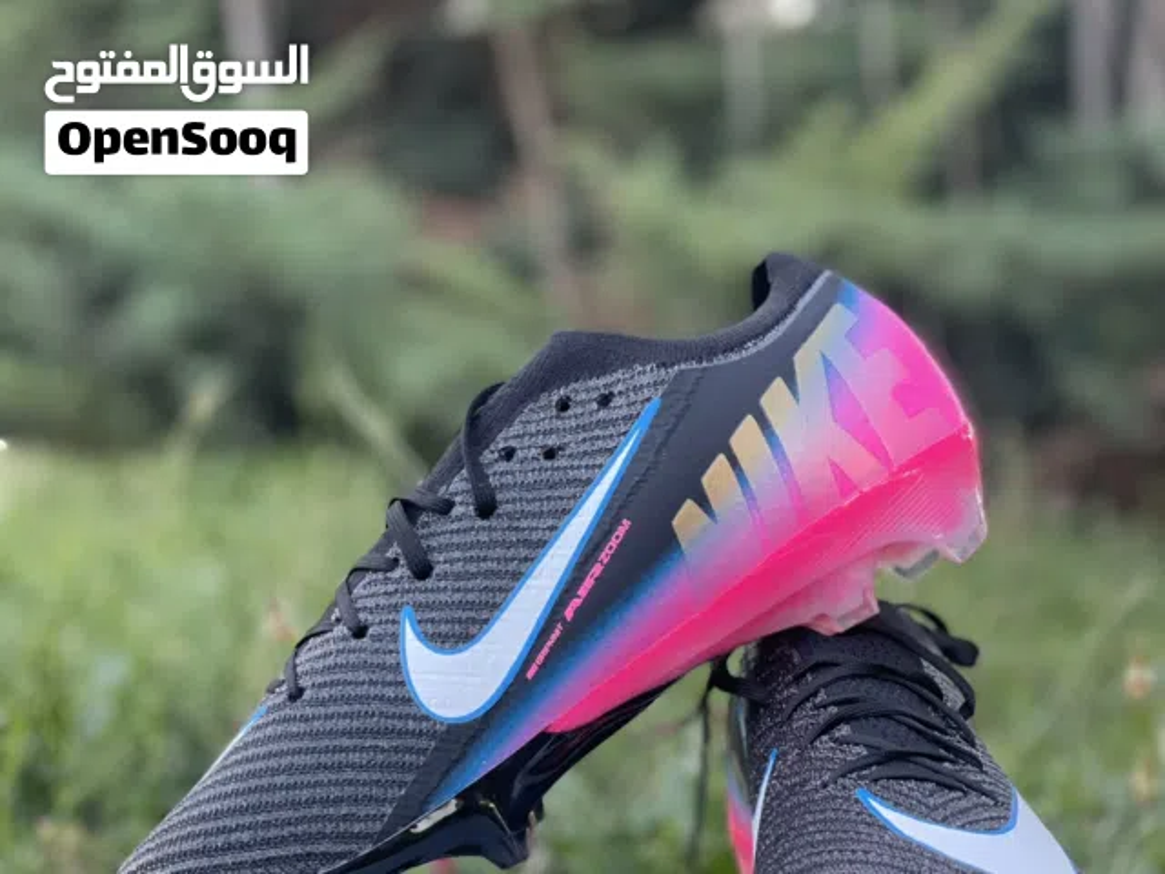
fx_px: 1750
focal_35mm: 52
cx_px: 582
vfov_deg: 28.0
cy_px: 437
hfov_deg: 36.8
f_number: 2
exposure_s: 1/122
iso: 160
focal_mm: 6
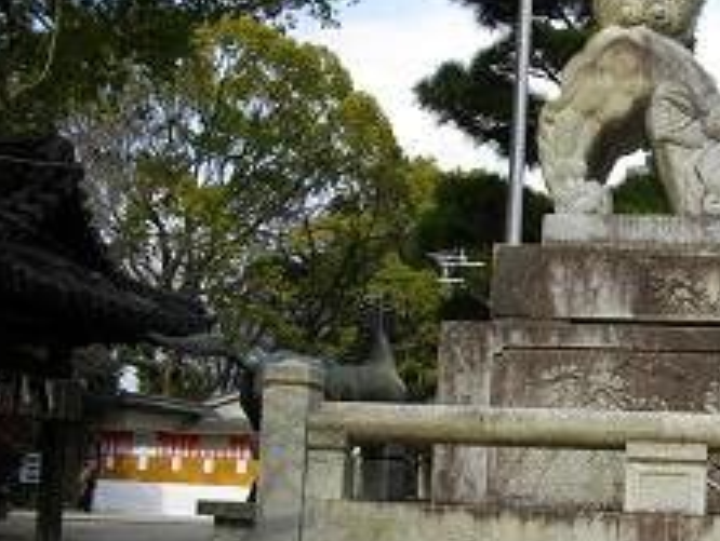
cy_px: 298
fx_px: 1166
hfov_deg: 33.0
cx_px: 611
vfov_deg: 26.1
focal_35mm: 56
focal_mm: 5.7
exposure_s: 1/320
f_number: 5.5
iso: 100
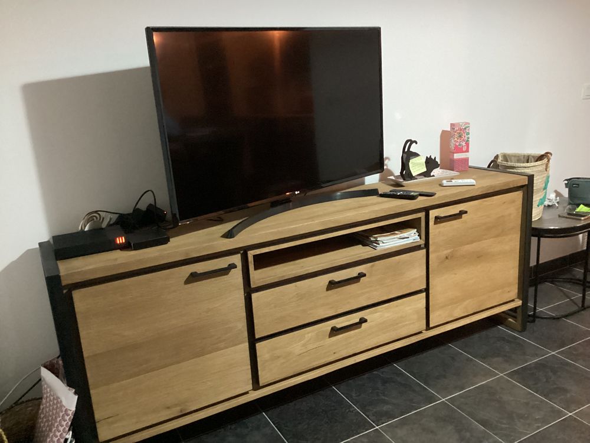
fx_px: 528
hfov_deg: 58.4
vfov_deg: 45.4
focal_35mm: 31
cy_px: 222
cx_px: 295
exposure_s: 1/20
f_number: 2.4
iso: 800
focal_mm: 3.3
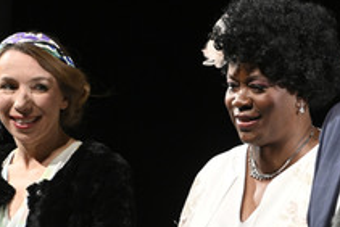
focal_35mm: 448
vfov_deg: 3.1
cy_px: 182
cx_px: 262
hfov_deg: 4.6
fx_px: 4234
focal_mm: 210
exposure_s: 1/200
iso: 3200
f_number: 5.6
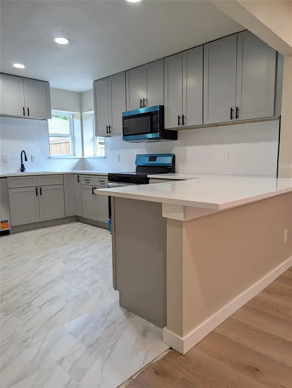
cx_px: 146
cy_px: 194
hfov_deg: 56.9
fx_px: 269
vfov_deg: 71.5
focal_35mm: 24
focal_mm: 6.9
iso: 26
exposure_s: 1/30
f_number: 1.68
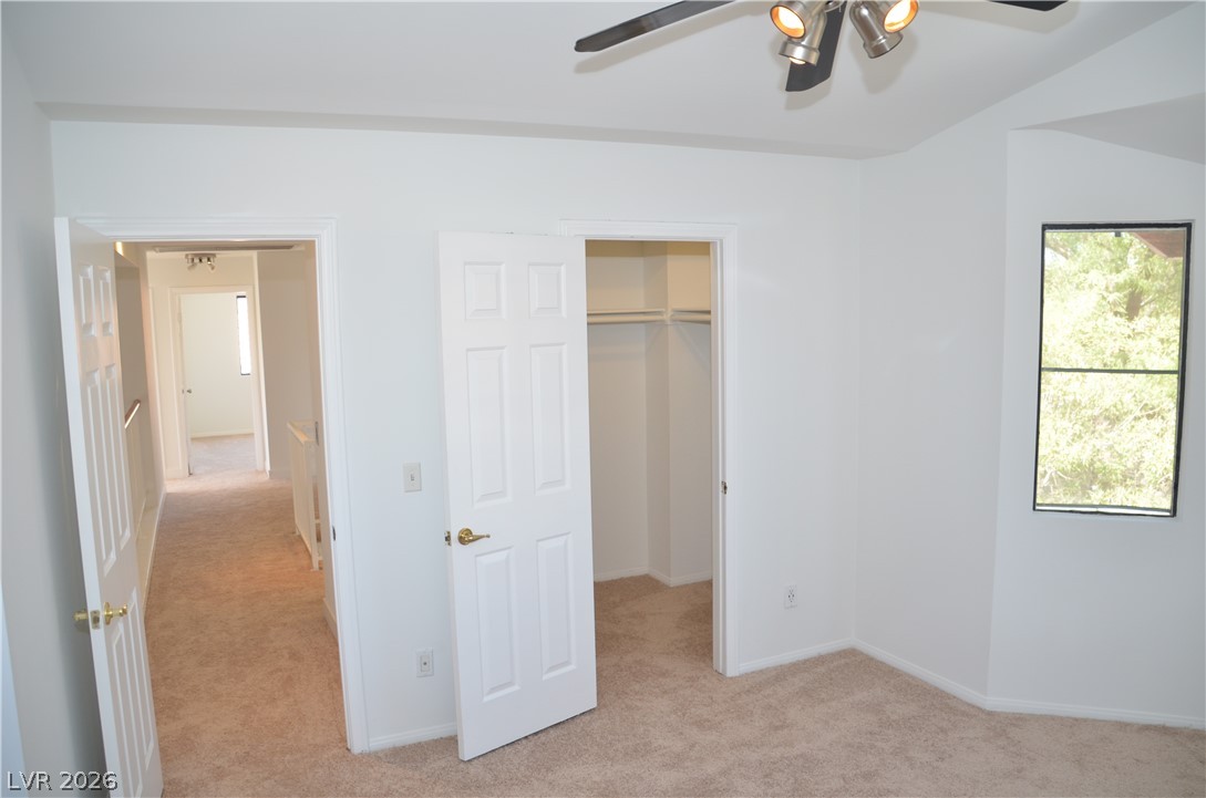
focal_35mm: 27
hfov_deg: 67.5
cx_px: 603
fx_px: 903
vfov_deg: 47.7
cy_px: 399
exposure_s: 1/80
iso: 400
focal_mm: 18
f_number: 4.5
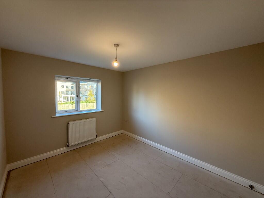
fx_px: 107
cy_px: 99
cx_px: 132
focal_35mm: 14
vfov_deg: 85.7
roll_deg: -0.2
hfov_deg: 102.1
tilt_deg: -2.5
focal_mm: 2.22
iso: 160
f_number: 2.2
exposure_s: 1/100
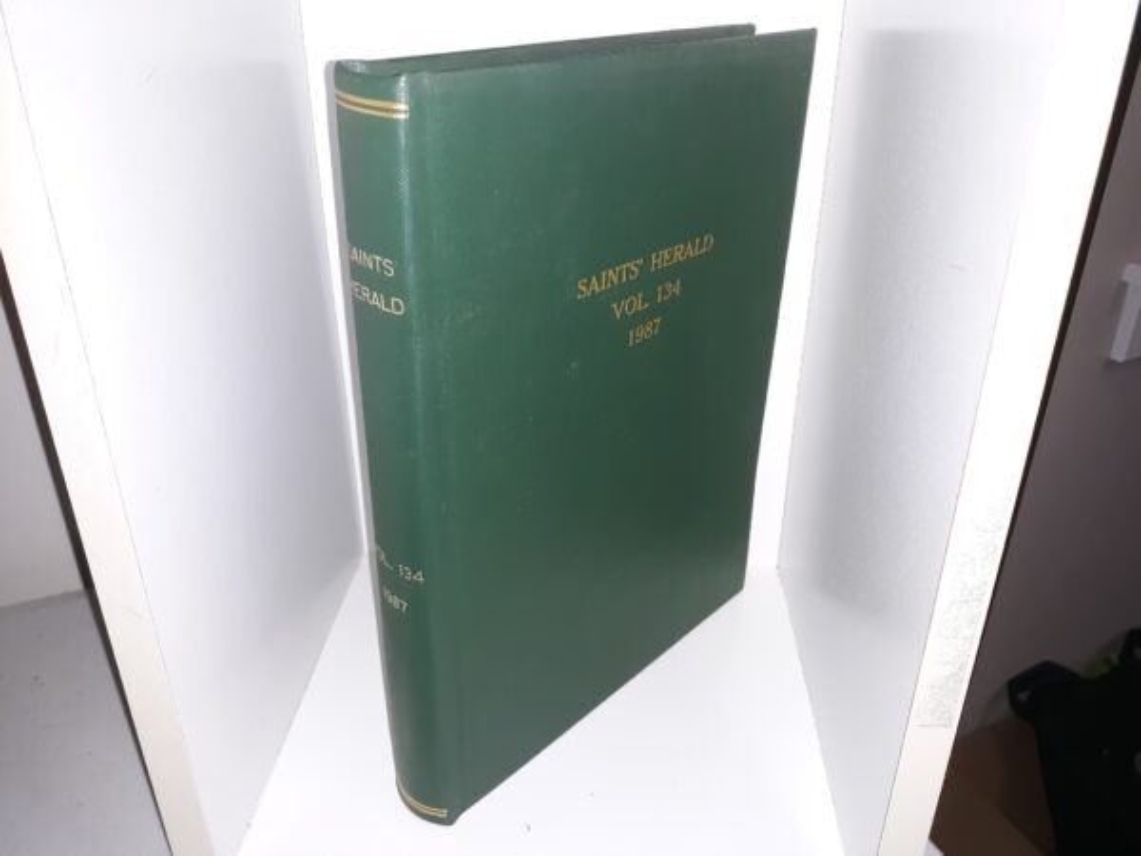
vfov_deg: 49.7
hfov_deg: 63.4
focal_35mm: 28
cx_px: 570
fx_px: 923
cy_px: 428
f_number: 1.7
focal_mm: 3.7
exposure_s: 1/40
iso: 50
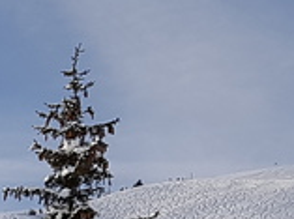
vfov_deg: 8.2
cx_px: -551
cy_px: 464
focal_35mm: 170
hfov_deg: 9.5
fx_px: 1441
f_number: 1.7
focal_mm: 4.2
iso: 50
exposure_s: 1/3968
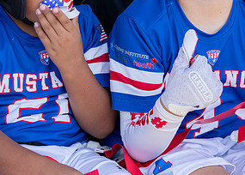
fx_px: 1239
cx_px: 29
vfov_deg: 8.1
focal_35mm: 178
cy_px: -1
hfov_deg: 11.2
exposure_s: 1/500
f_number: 2.8
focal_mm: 70
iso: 100
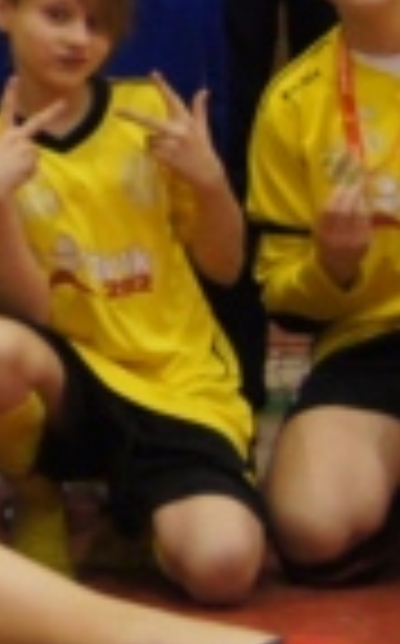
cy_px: -144
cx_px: -849
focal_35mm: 222
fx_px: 3884
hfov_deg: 5.5
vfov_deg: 9.3
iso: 1600
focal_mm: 26
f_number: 4.5
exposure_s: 1/125
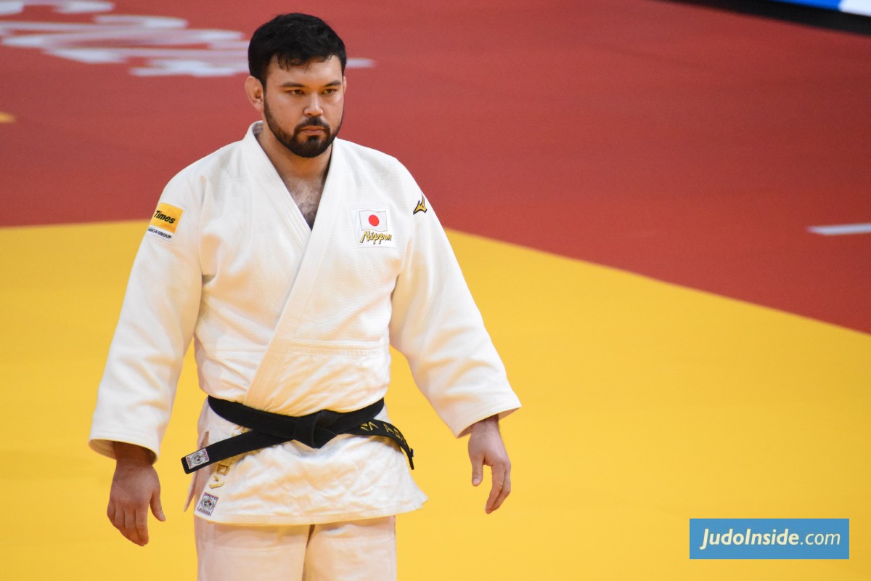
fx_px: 10887
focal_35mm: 450
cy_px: 290
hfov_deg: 4.6
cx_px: 436
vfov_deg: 3.1
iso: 6400
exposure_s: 1/500
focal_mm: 300
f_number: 7.1
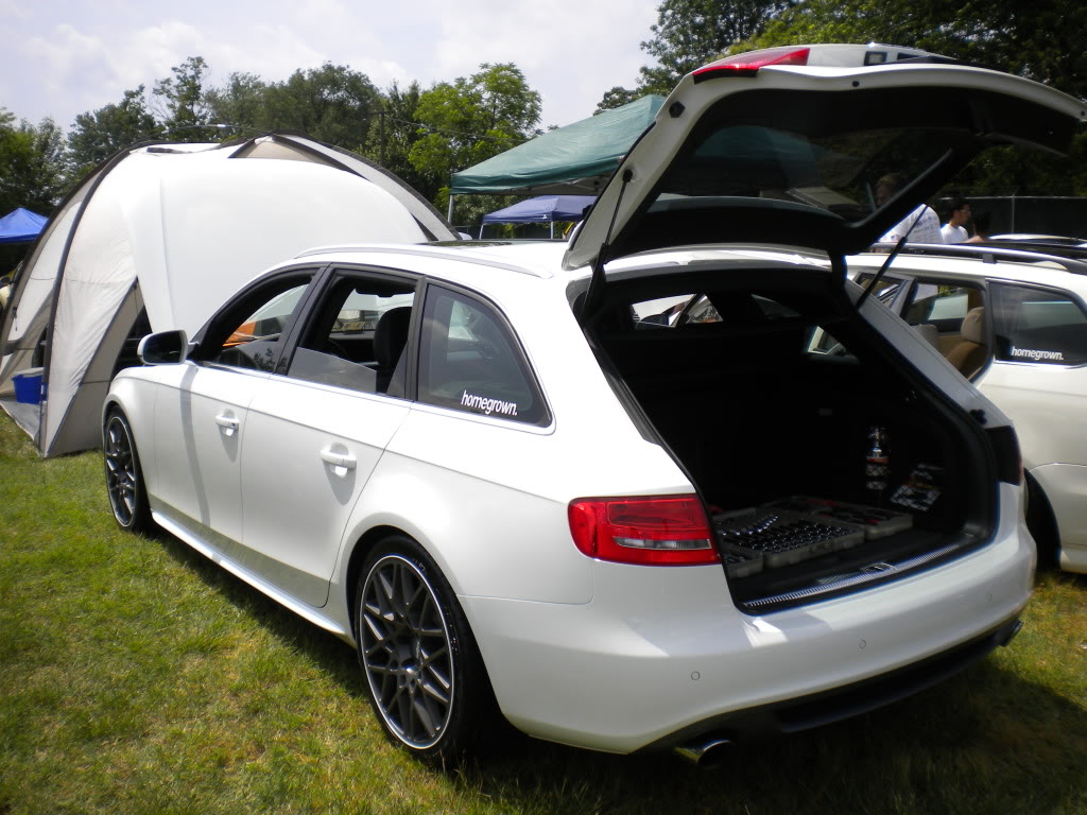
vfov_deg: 40.7
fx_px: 1099
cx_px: 544
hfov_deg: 52.6
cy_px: 408
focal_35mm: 35
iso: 80
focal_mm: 6.3
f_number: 4.6
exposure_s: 1/896
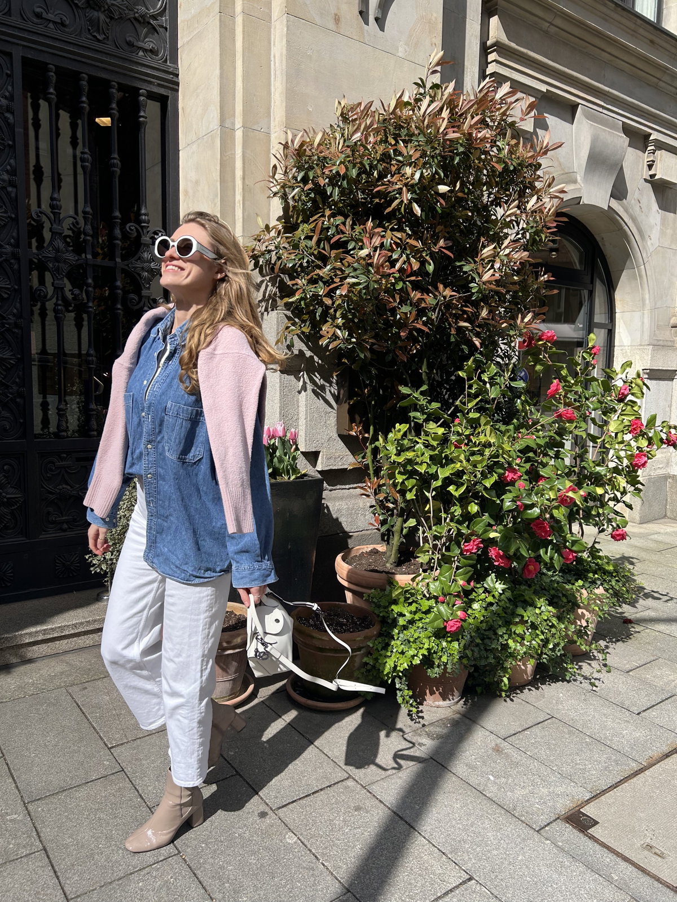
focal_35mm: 26
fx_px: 678
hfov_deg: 53.1
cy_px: 451
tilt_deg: -6.2
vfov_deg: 67.3
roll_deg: -0.9
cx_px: 338
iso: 50
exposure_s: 1/3704
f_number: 1.5
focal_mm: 5.7
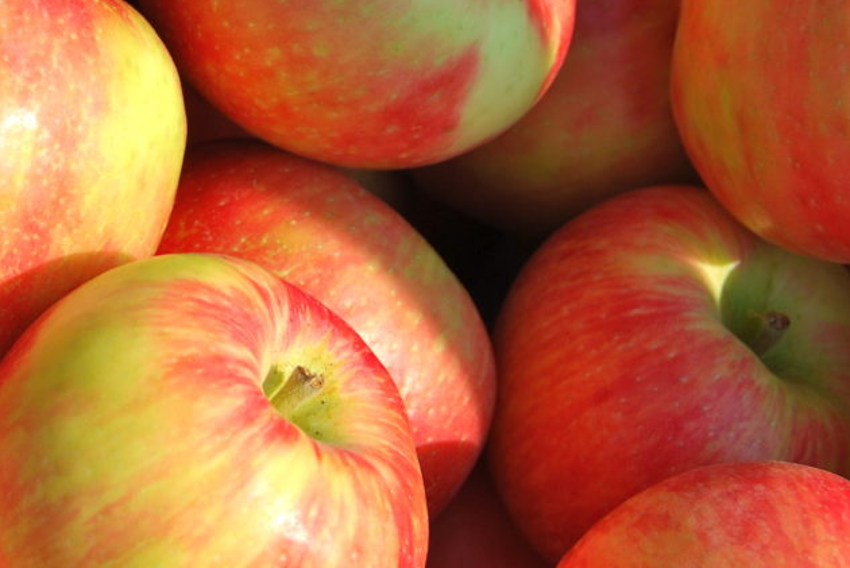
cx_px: 20
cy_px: 67
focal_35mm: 122
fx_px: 2882
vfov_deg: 11.2
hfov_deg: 16.5
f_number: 8
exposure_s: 1/250
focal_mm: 40
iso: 100
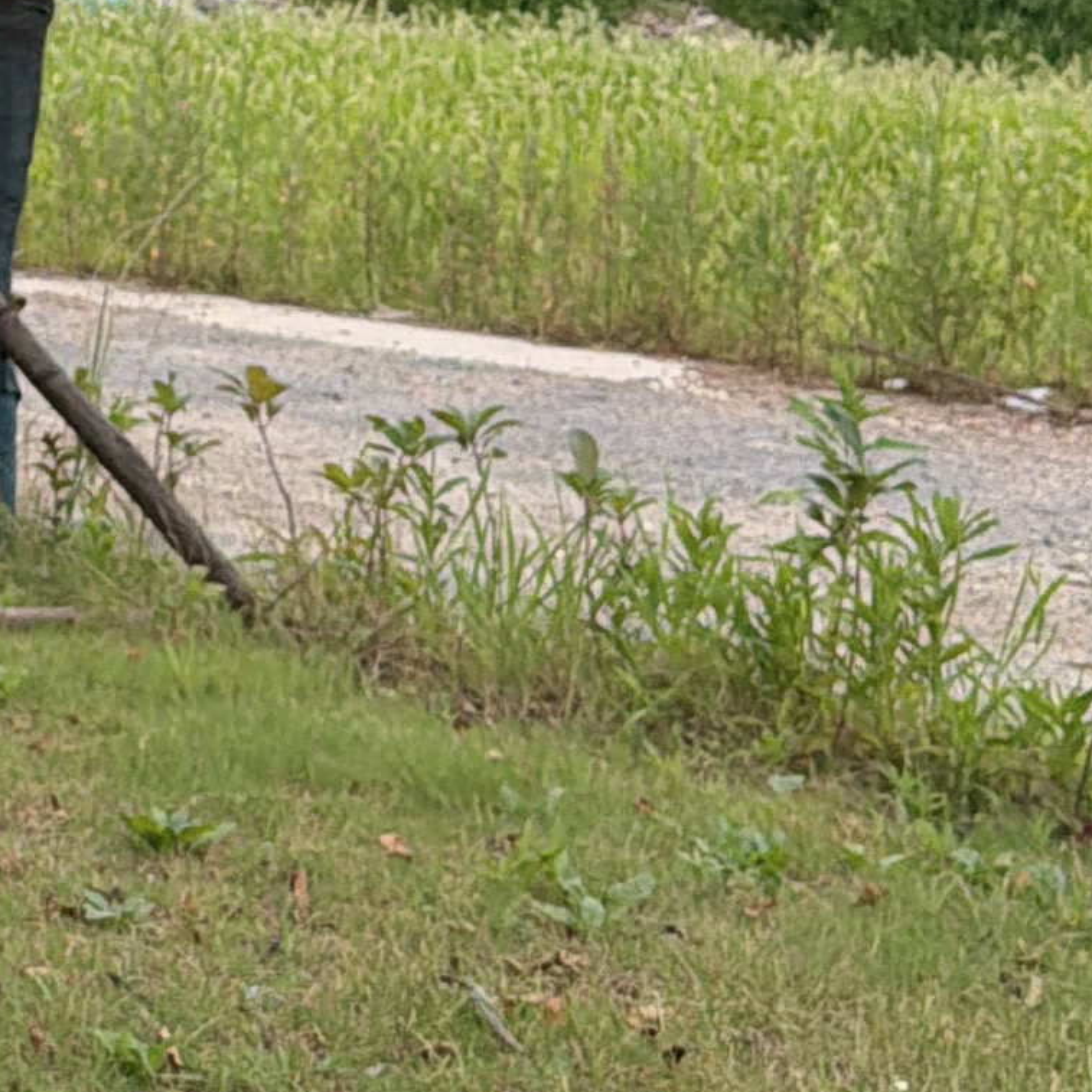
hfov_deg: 14.5
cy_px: -306
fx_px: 4033
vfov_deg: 14.8
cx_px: -462
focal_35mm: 113
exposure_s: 1/121
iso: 200
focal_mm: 6.76
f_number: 1.78
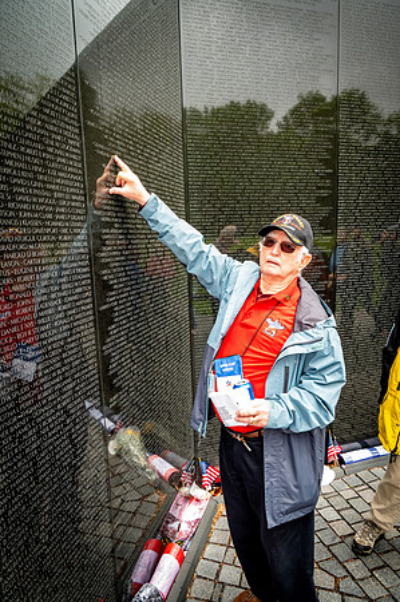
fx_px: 401
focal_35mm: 24
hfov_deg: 53.0
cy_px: 301
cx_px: 200
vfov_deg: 73.8
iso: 2200
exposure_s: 1/640
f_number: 8
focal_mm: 24
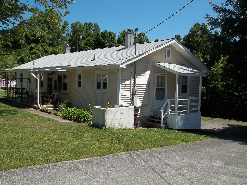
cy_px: 92
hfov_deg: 55.4
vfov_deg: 42.9
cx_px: 124
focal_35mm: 33
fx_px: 235
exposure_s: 1/200
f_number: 8
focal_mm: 5.9
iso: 64
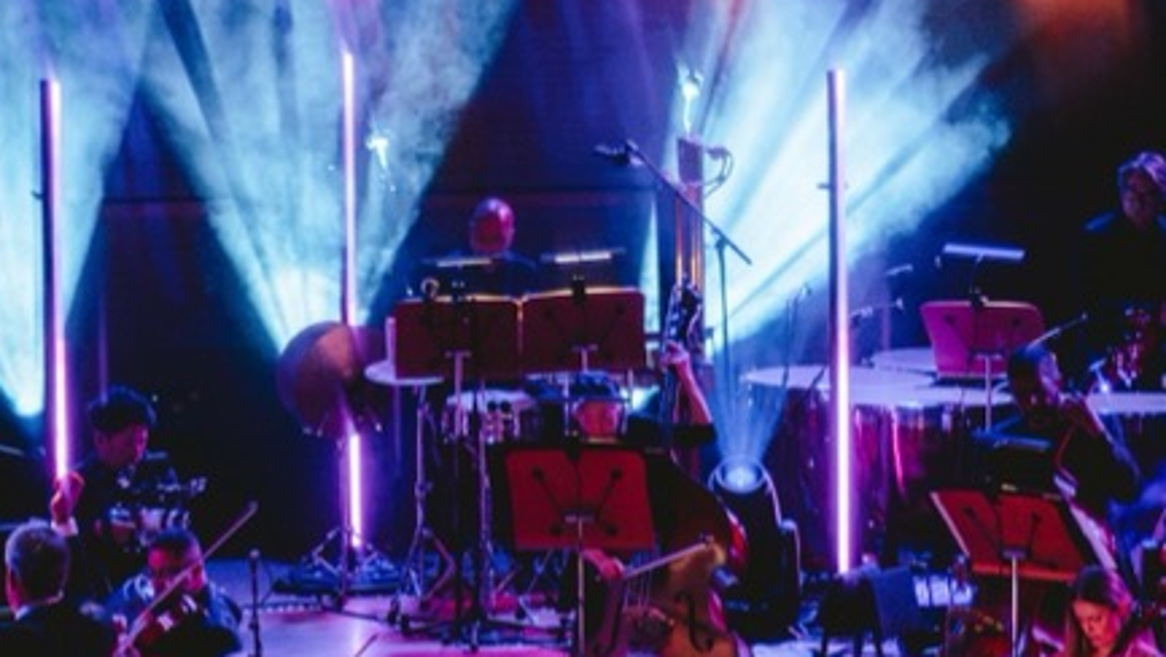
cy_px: 607
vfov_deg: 6.0
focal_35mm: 203
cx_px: 261
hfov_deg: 10.6
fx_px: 6279
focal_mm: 55
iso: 4000
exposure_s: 1/320
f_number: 4
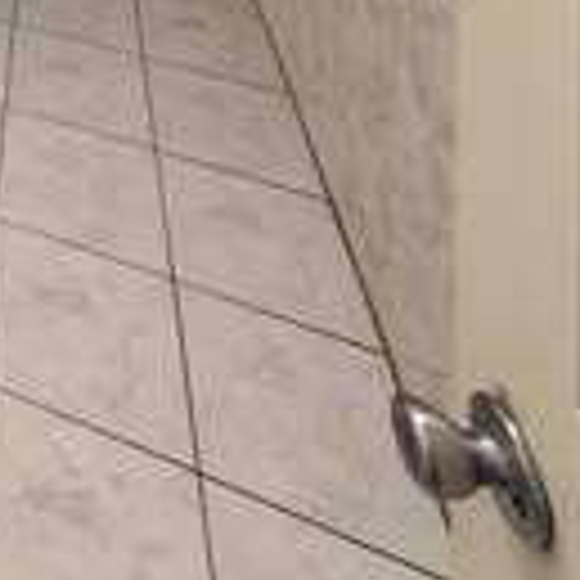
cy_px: -7
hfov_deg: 22.2
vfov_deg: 33.5
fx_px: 872
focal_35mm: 46
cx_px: -459
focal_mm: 2.22
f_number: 2.2
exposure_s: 1/120
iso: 250
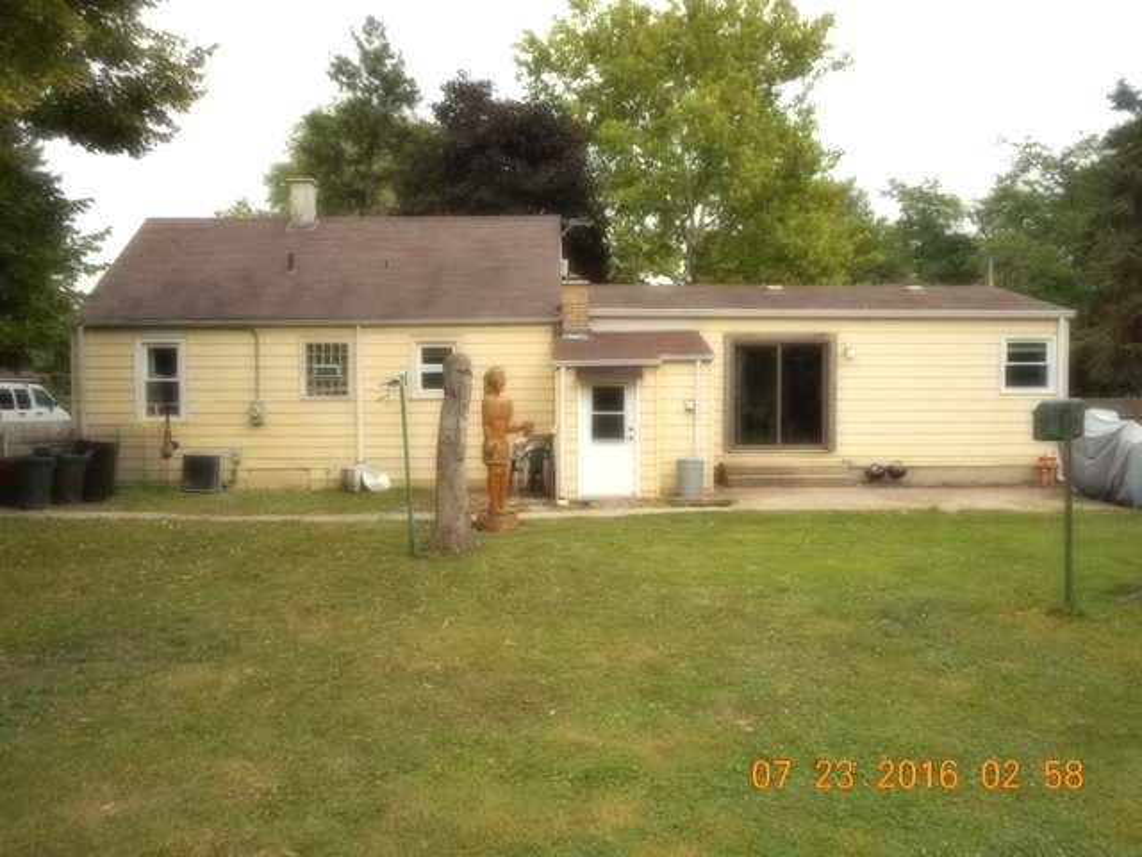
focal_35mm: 29
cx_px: 571
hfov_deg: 61.7
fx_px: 957
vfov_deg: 48.2
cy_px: 428
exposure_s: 1/250
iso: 80
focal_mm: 5.2
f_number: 4
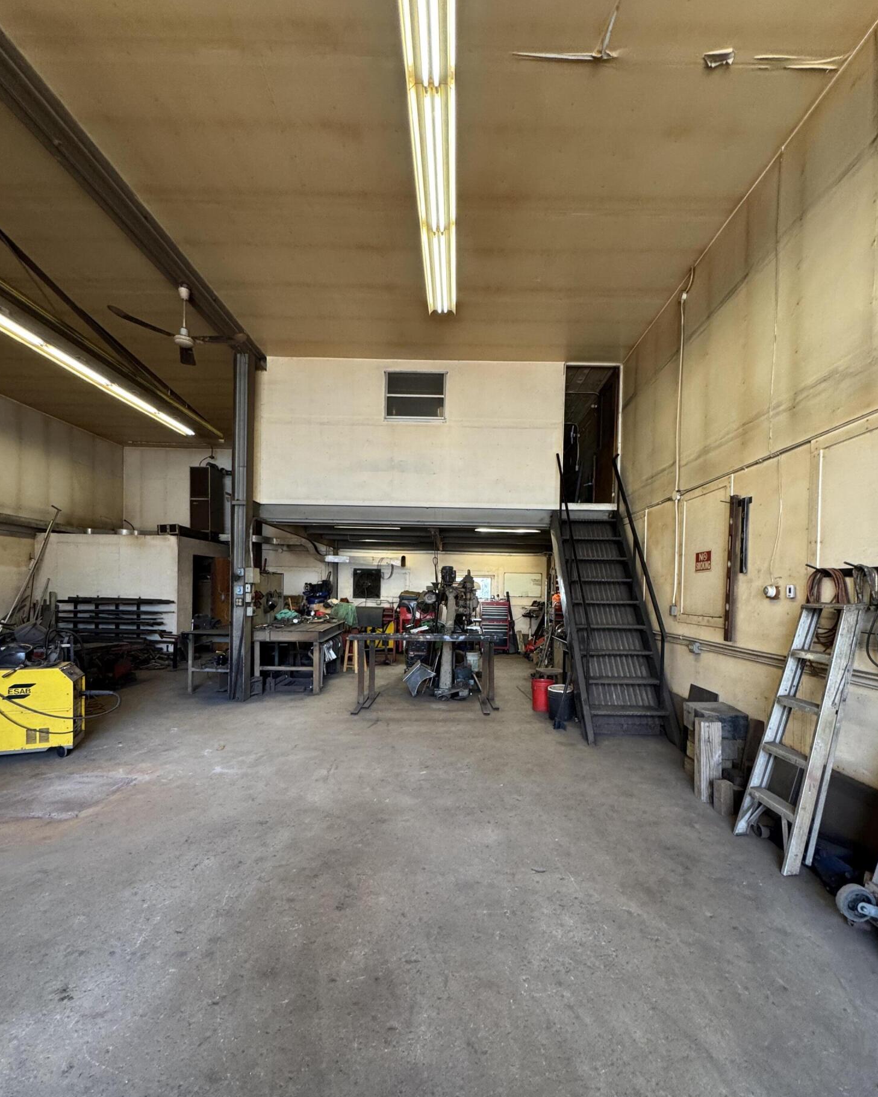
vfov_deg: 96.5
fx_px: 487
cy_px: 600
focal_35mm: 15
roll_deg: -0.6
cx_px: 447
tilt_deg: -0.2
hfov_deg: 84.0
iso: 200
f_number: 2.2
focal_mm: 2.22
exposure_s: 1/60
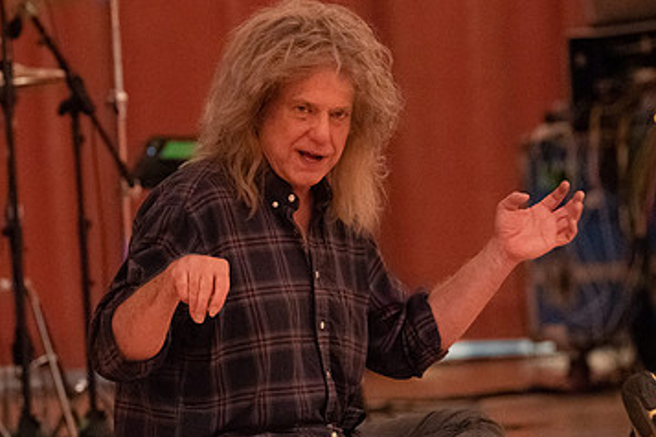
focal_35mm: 325
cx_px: 296
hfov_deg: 6.3
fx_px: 5922
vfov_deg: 4.2
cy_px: 208
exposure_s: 1/160
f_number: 4.5
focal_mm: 200
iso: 20000
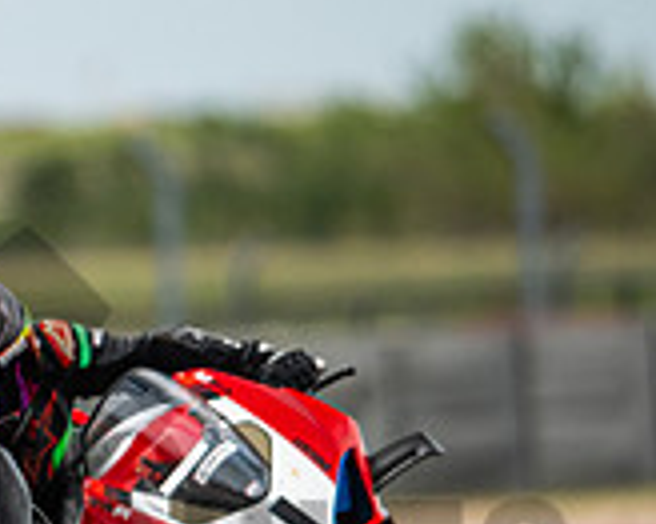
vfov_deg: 1.6
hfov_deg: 1.9
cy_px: 614
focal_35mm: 994
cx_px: -276
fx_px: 19287
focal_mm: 200
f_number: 2
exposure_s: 1/4000
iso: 320
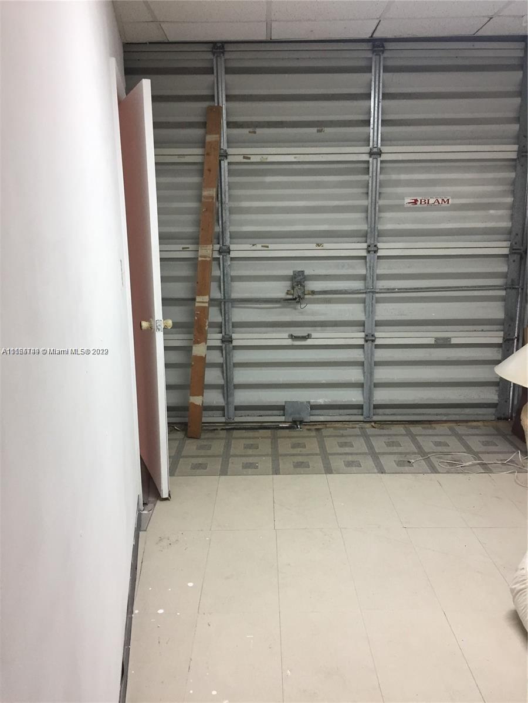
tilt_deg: -13.3
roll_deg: +0.7
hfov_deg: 48.2
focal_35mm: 29
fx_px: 590
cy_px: 352
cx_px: 264
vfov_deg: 61.7
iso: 100
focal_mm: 4.15
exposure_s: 1/30
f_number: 2.2
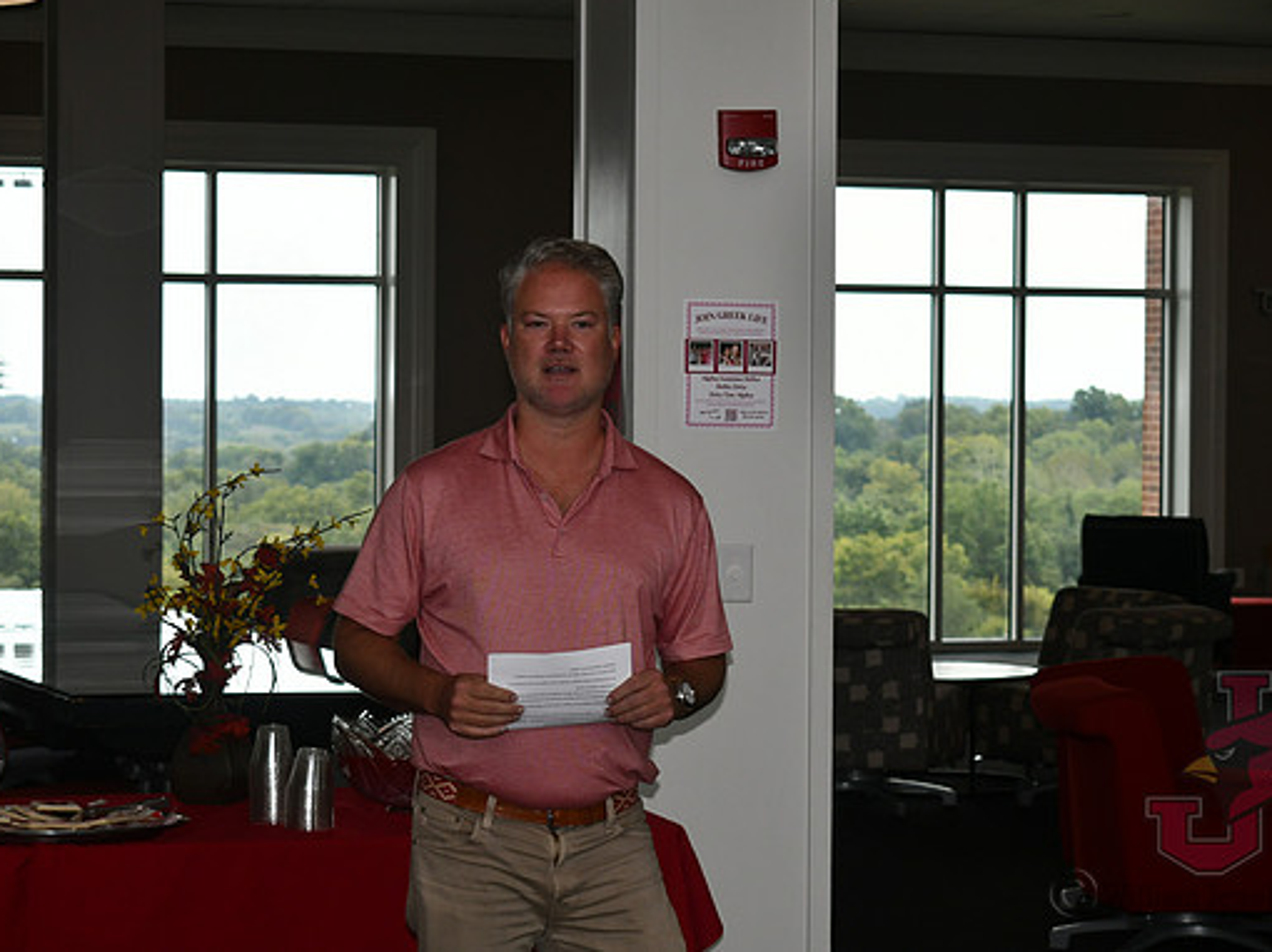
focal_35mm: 105
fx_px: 3857
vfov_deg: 14.1
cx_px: 708
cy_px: 472
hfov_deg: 18.7
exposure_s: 1/250
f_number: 5.3
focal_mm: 48
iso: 180
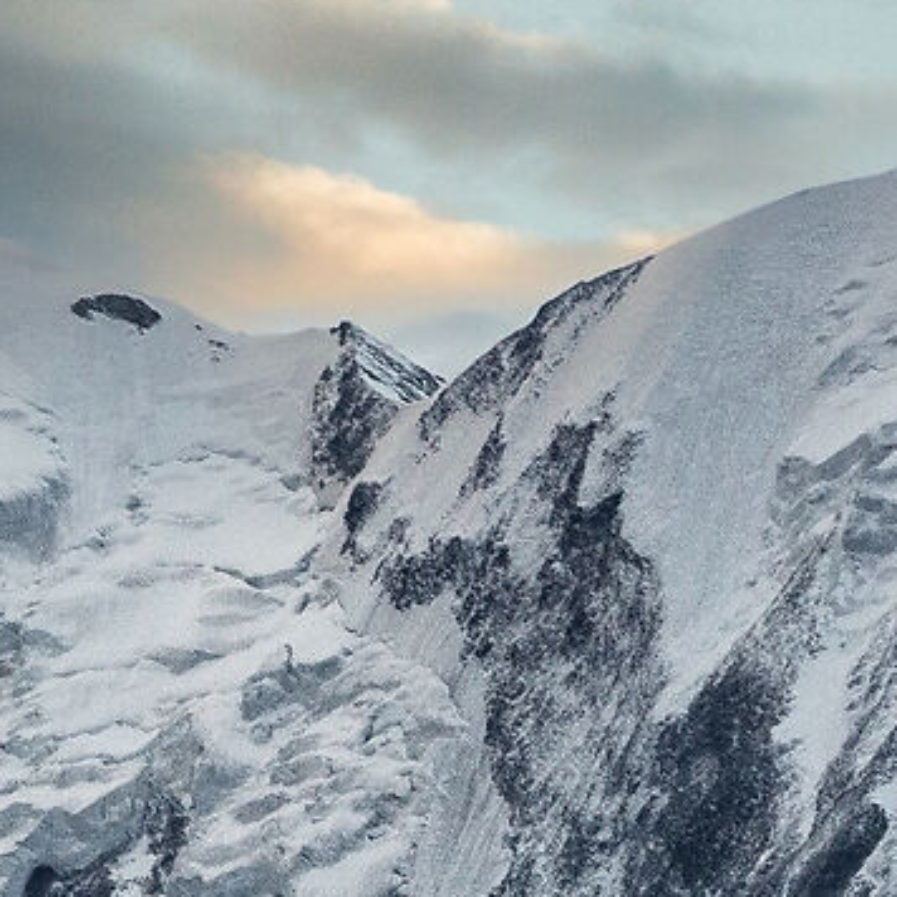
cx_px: -1217
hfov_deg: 2.5
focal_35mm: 705
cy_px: -164
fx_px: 20669
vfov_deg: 2.5
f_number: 10
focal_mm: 82
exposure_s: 1/160
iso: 400
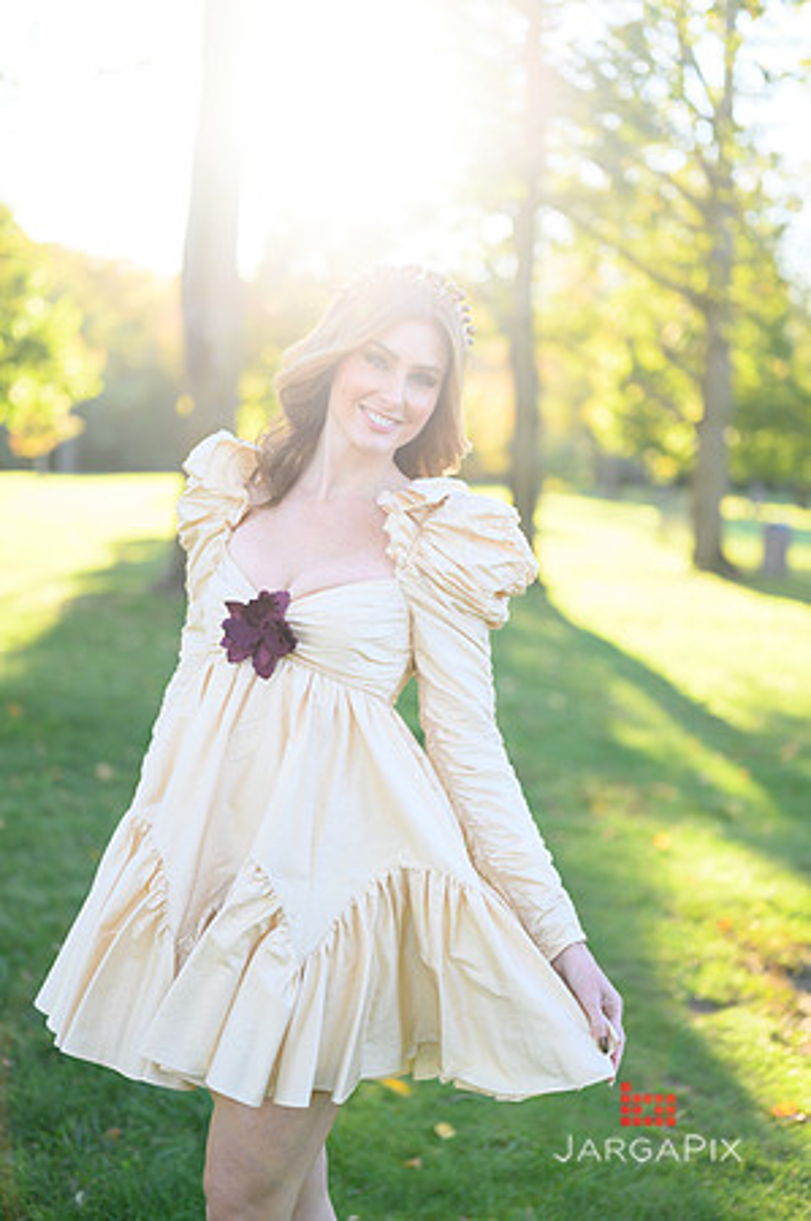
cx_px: 406
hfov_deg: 26.9
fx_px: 1693
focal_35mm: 50
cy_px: 610
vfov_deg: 39.6
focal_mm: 50
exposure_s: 1/800
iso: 320
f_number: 2
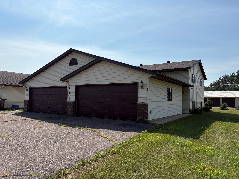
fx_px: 180
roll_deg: -0.2
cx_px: 120
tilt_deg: +3.3
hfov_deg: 67.3
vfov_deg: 53.1
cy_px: 90
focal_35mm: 26
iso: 50
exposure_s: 1/8850
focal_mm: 5.96
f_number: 1.6
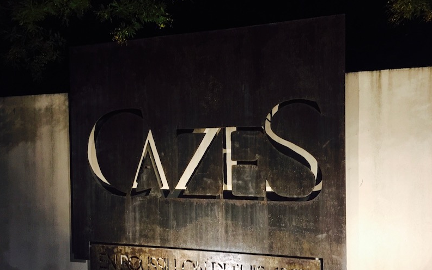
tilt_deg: -4.9
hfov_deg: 61.2
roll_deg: +1.4
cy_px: 161
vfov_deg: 40.5
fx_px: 365
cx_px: 217
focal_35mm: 31
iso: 160
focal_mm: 4.15
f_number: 2.2
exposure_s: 1/8
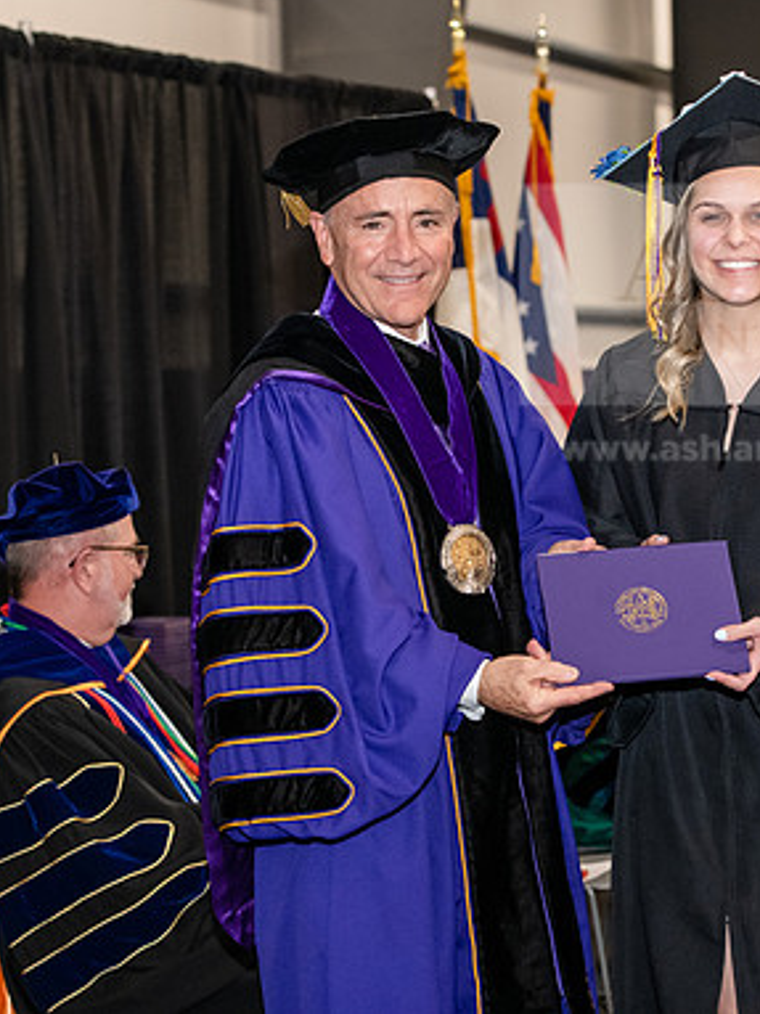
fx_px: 2988
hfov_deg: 14.5
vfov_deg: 19.3
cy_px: 504
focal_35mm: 102
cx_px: 440
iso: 2500
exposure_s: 1/200
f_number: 5
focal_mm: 70
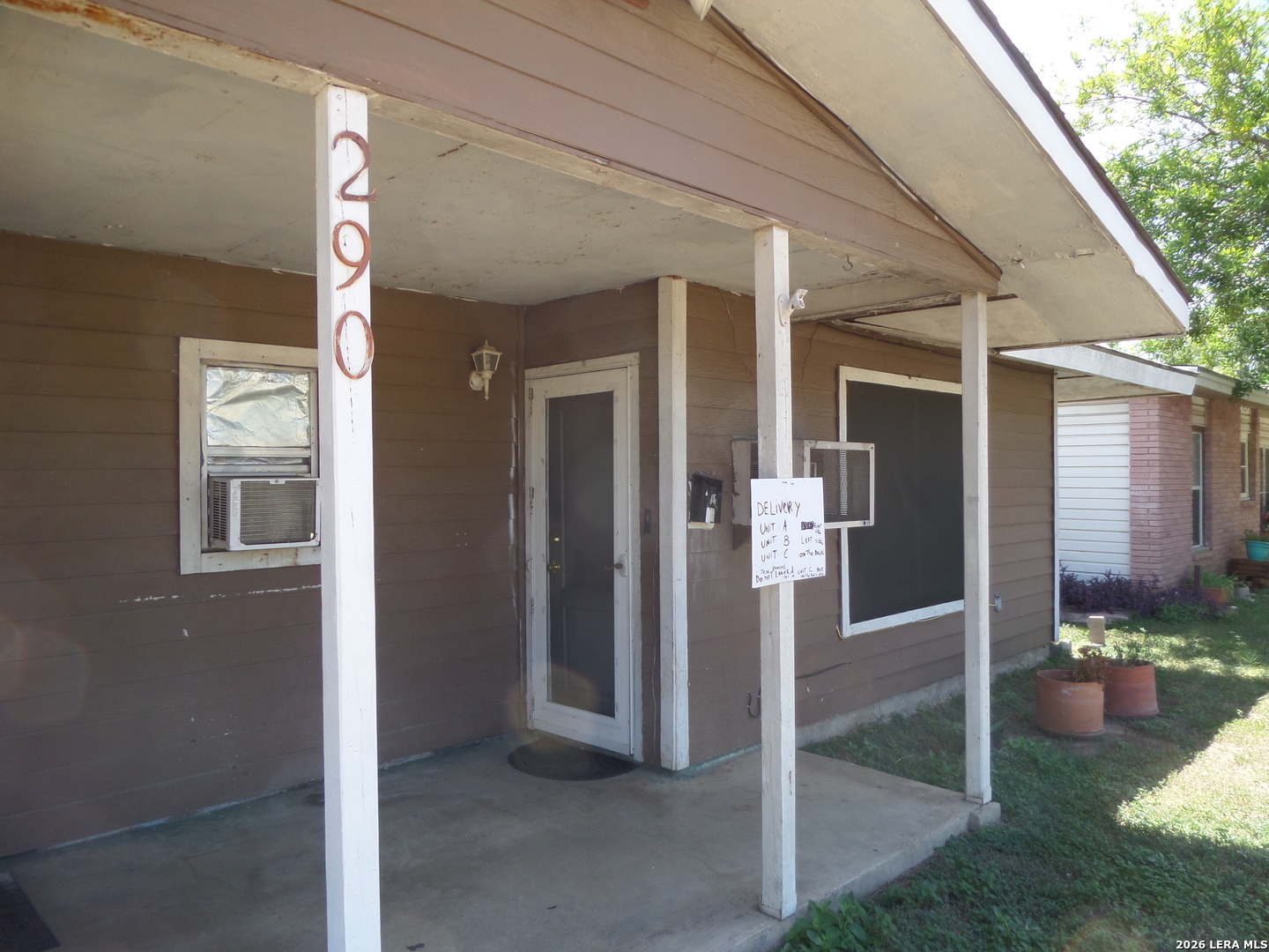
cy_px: 476
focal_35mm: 24
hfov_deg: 71.6
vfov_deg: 56.8
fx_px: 880
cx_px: 634
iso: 100
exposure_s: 1/250
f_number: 3.2
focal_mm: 4
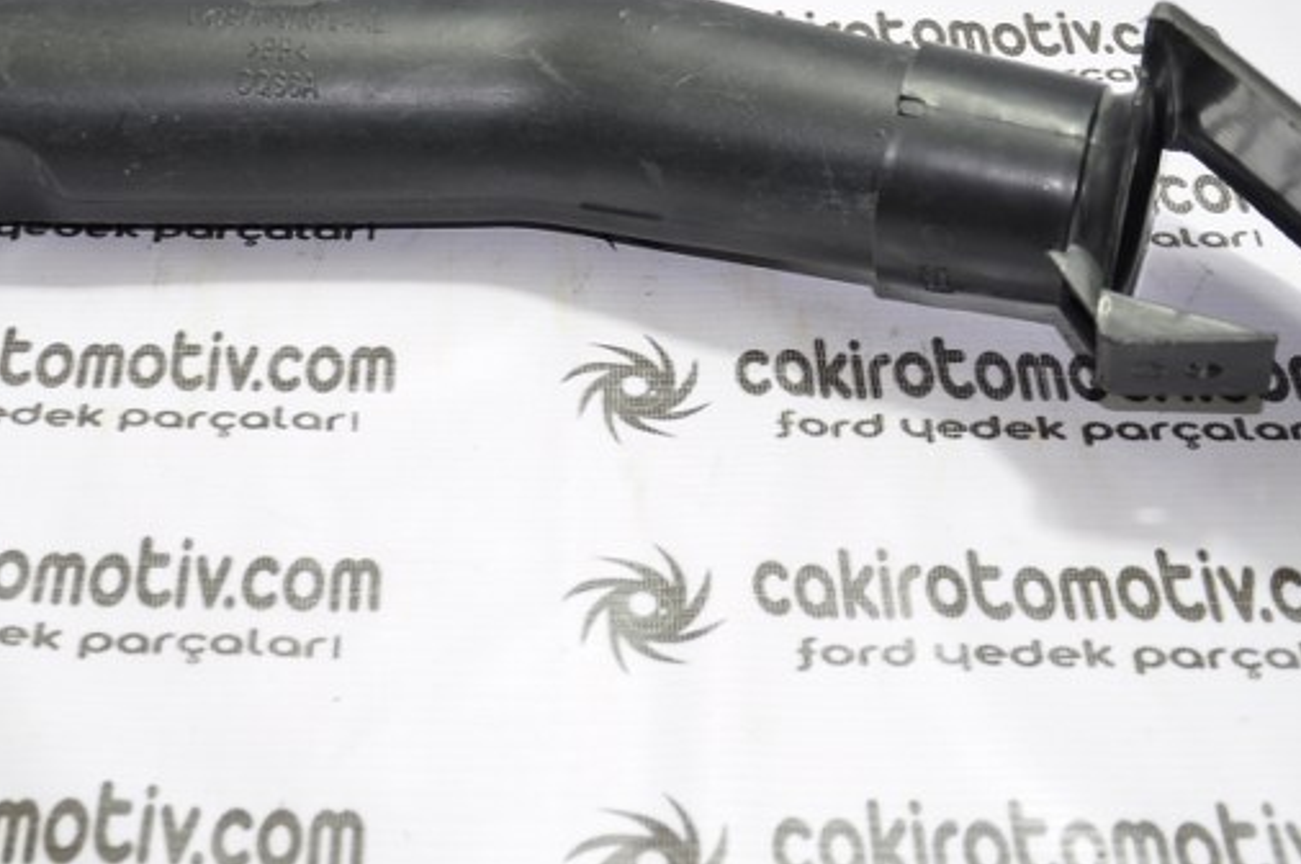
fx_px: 2310
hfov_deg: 31.3
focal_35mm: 64
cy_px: 198
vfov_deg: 21.0
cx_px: 458
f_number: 4
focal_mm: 24
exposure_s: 1/15
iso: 200
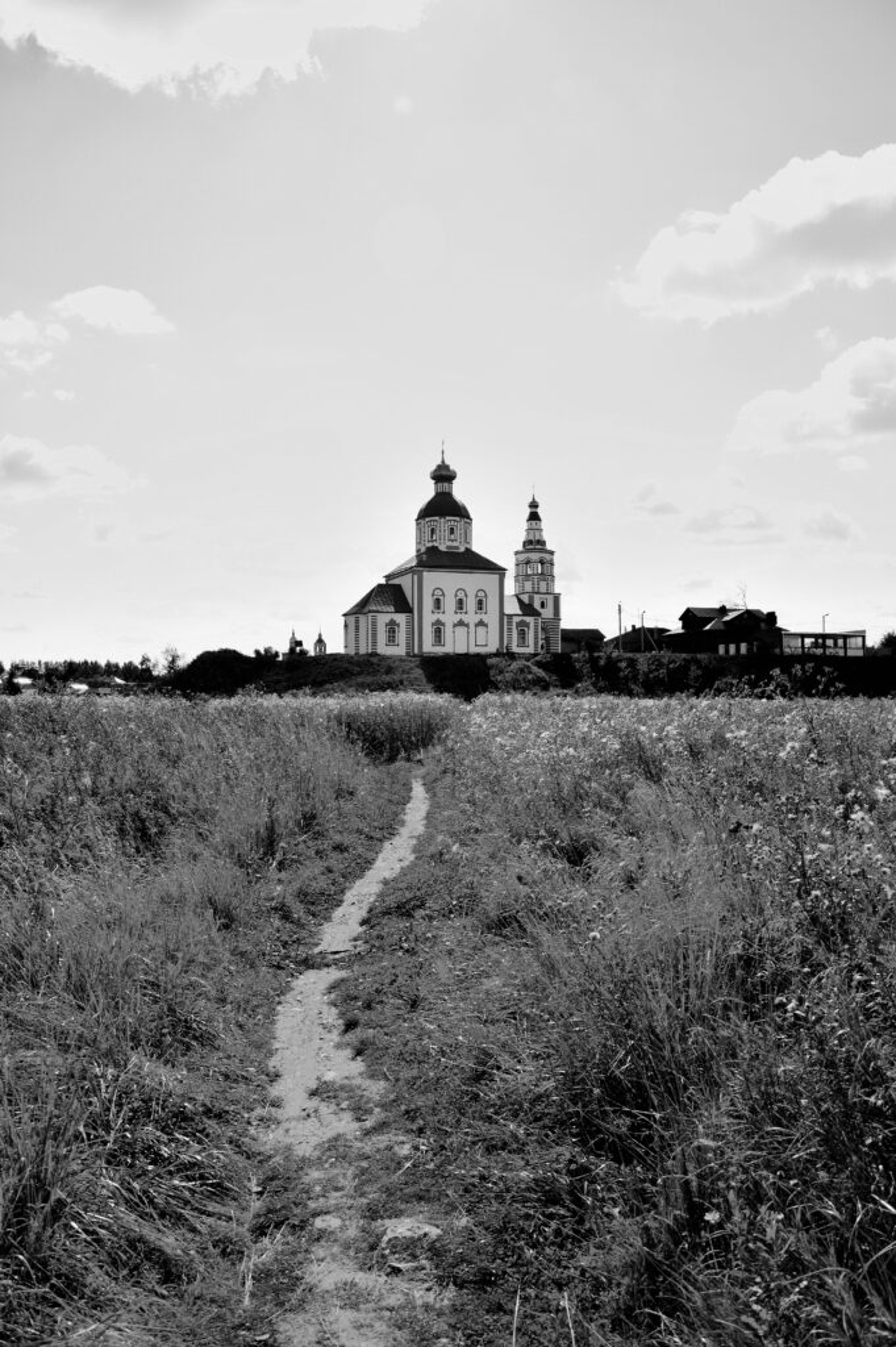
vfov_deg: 67.4
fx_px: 1010
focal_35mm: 27
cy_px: 674
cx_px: 448
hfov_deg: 47.9
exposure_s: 1/800
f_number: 4
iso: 100
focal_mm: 18
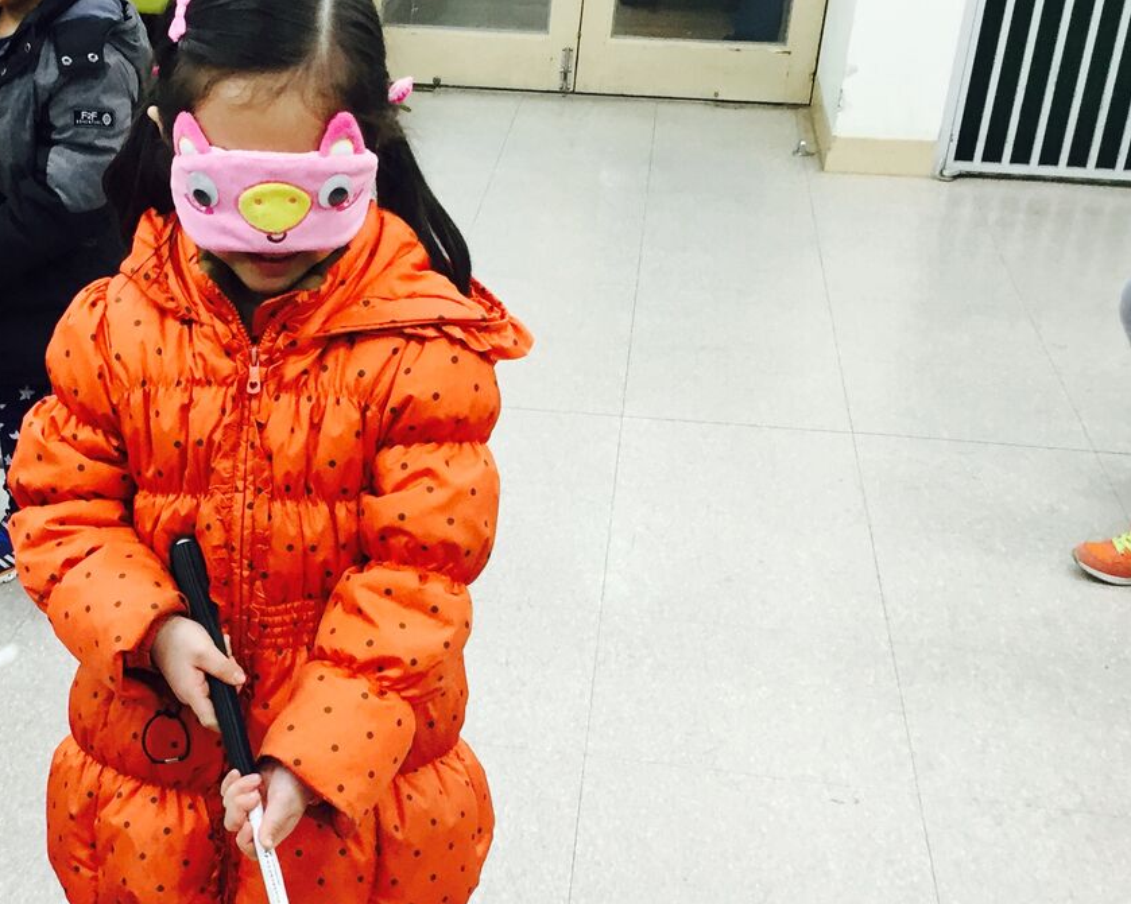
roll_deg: +0.4
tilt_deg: -30.1
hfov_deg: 34.0
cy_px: 699
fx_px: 1807
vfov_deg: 27.6
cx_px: 271
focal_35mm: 54
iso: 40
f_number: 2.2
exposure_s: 1/30
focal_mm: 4.15
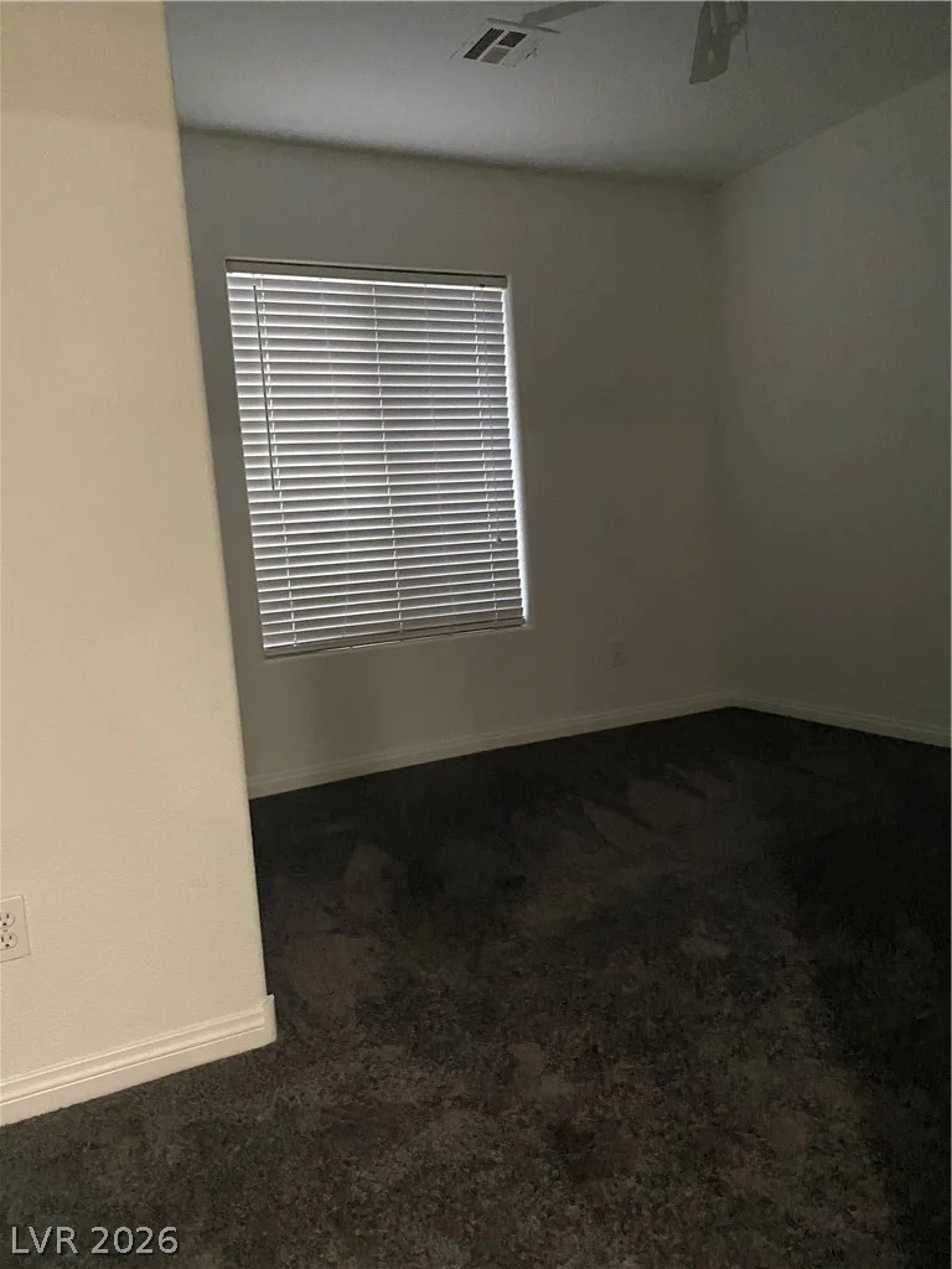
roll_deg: +3.6
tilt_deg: -5.7
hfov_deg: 53.1
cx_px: 476
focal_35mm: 26
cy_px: 634
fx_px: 953
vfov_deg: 67.3
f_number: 1.8
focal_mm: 4.25
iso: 1000
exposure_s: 1/30
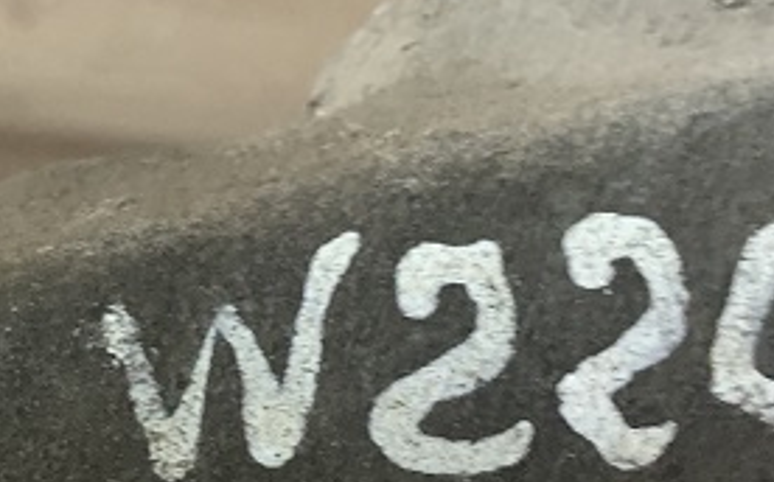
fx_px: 1686
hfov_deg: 25.2
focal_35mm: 80
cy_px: 373
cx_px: 112
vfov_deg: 16.2
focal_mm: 4.25
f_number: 1.8
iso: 640
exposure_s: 1/29
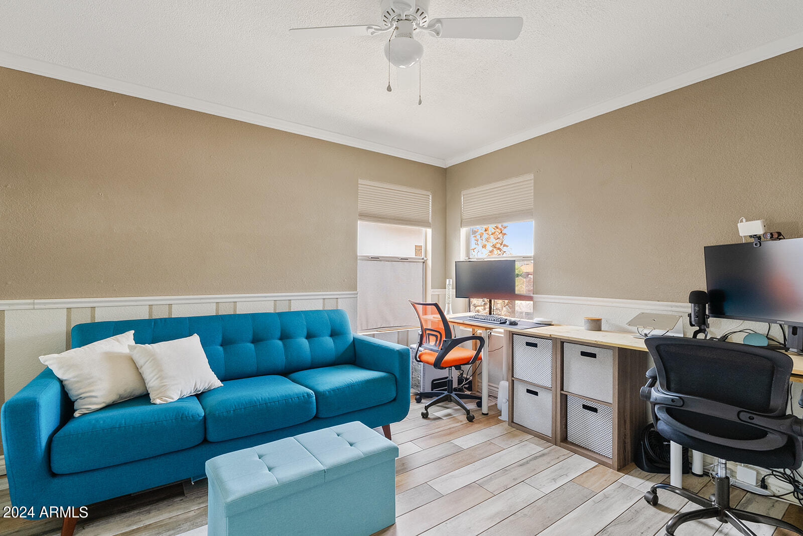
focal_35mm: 16
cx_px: 402
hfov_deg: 96.7
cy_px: 268
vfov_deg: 73.8
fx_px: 357
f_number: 8
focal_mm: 16
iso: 320
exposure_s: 1/3
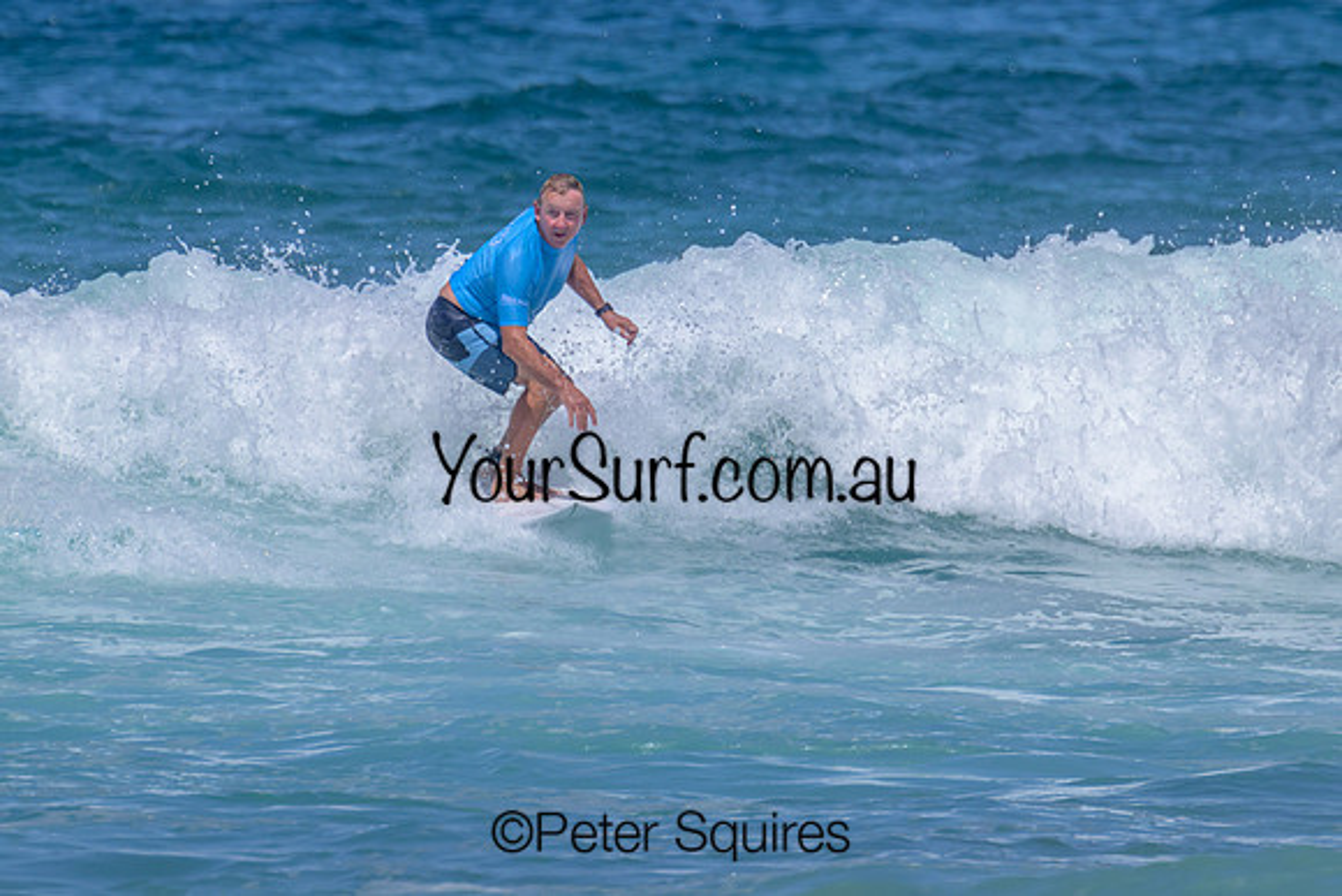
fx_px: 40289
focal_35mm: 1081
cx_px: 661
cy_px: 319
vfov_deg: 1.3
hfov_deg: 1.9
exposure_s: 1/2000
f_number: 11
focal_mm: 800
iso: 640
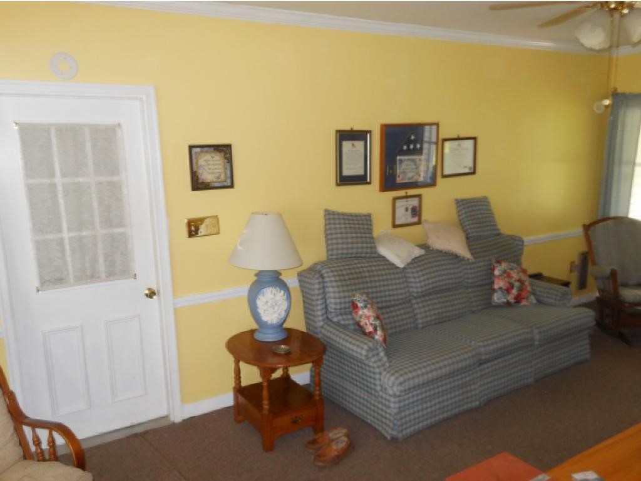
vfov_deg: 48.3
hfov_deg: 61.6
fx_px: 537
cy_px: 240
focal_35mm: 29
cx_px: 320
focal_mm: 5.2
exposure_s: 1/25
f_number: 3.3
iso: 200
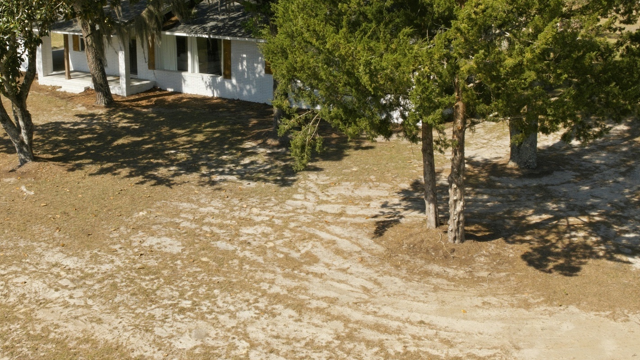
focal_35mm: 46
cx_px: 246
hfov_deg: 44.3
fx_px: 781
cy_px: 110
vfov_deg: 25.8
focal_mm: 12.3
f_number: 11
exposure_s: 1/160
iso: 100
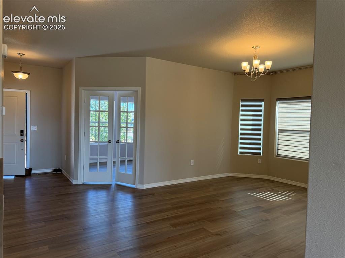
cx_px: 172
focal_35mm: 24
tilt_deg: -1.2
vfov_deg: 56.8
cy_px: 129
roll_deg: -1.3
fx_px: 239
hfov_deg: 71.6
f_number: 1.78
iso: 200
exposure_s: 1/228
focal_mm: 6.76
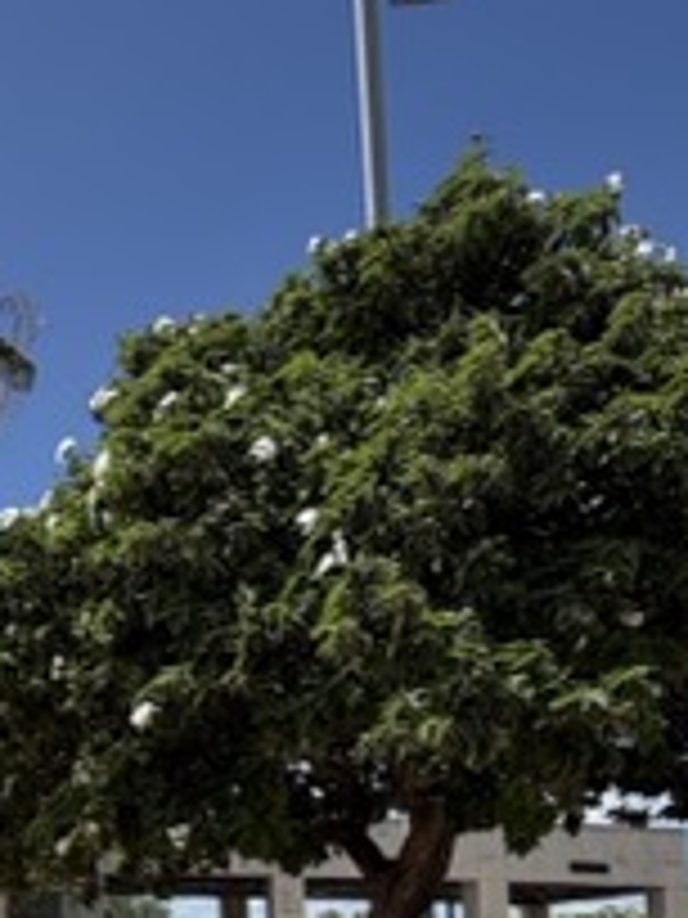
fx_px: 1166
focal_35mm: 44
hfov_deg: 28.2
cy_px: 801
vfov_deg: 40.2
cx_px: -162
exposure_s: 1/1087
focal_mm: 2.22
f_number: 2.2
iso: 20
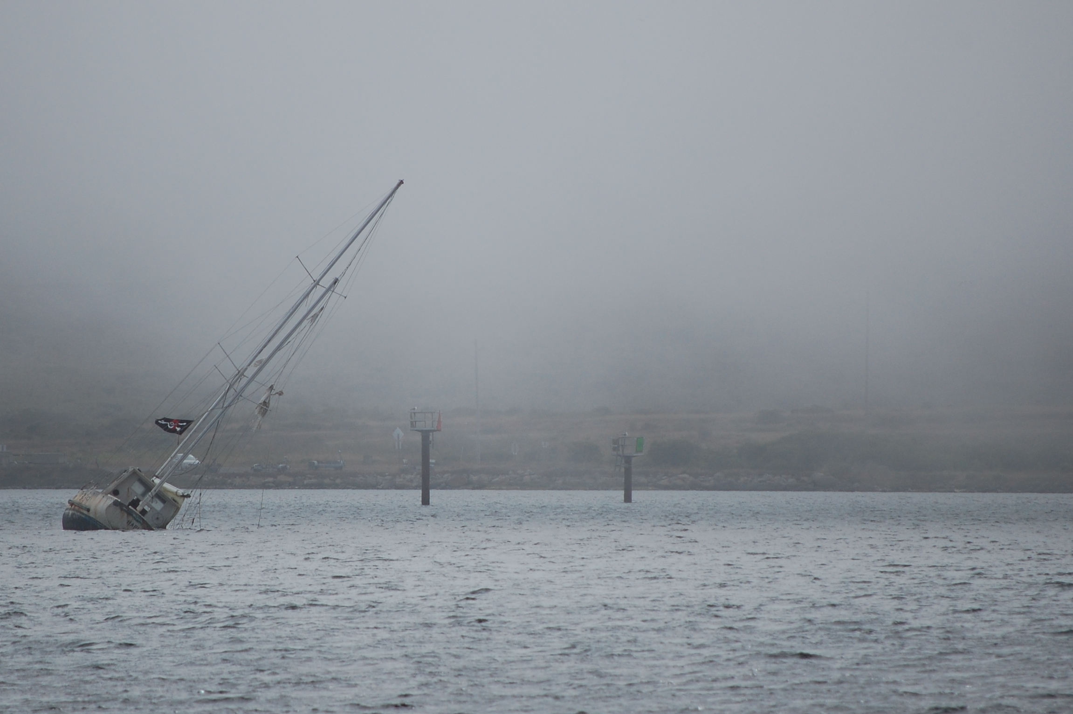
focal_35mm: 392
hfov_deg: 5.3
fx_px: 11674
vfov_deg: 3.5
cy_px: 298
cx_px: 459
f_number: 5.6
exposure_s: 1/2000
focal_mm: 200
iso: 250
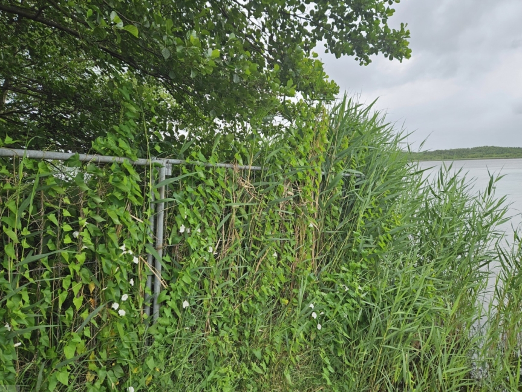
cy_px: 198
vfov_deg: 56.8
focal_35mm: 24
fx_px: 362
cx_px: 257
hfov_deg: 71.6
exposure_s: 1/423
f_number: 1.8
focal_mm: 5.4
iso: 40
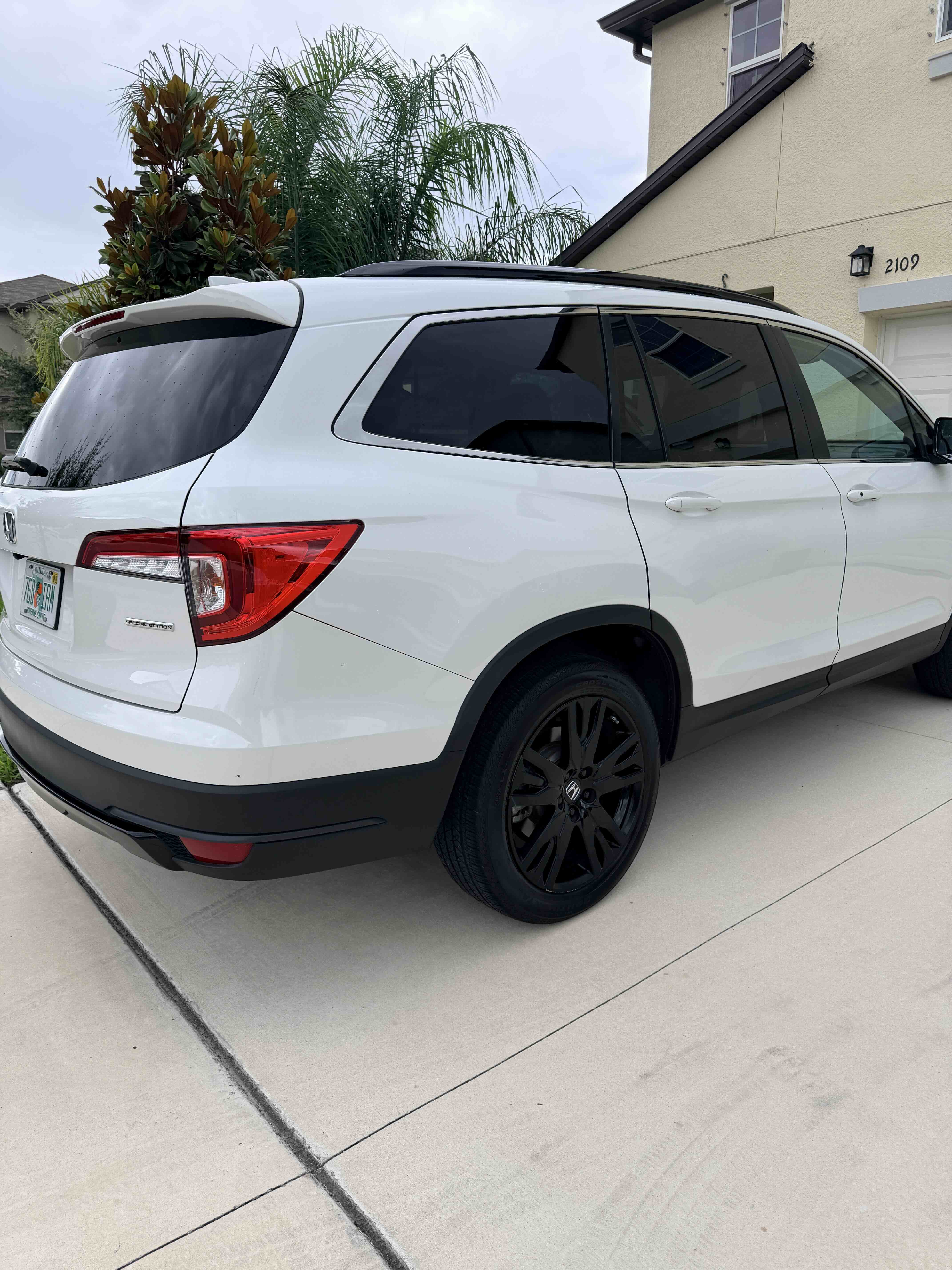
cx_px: 476
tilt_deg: -11.6
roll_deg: -0.6
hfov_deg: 56.8
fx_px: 880
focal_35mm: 24
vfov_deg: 71.6
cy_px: 635
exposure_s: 1/313
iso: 80
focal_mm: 6.76
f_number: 1.78
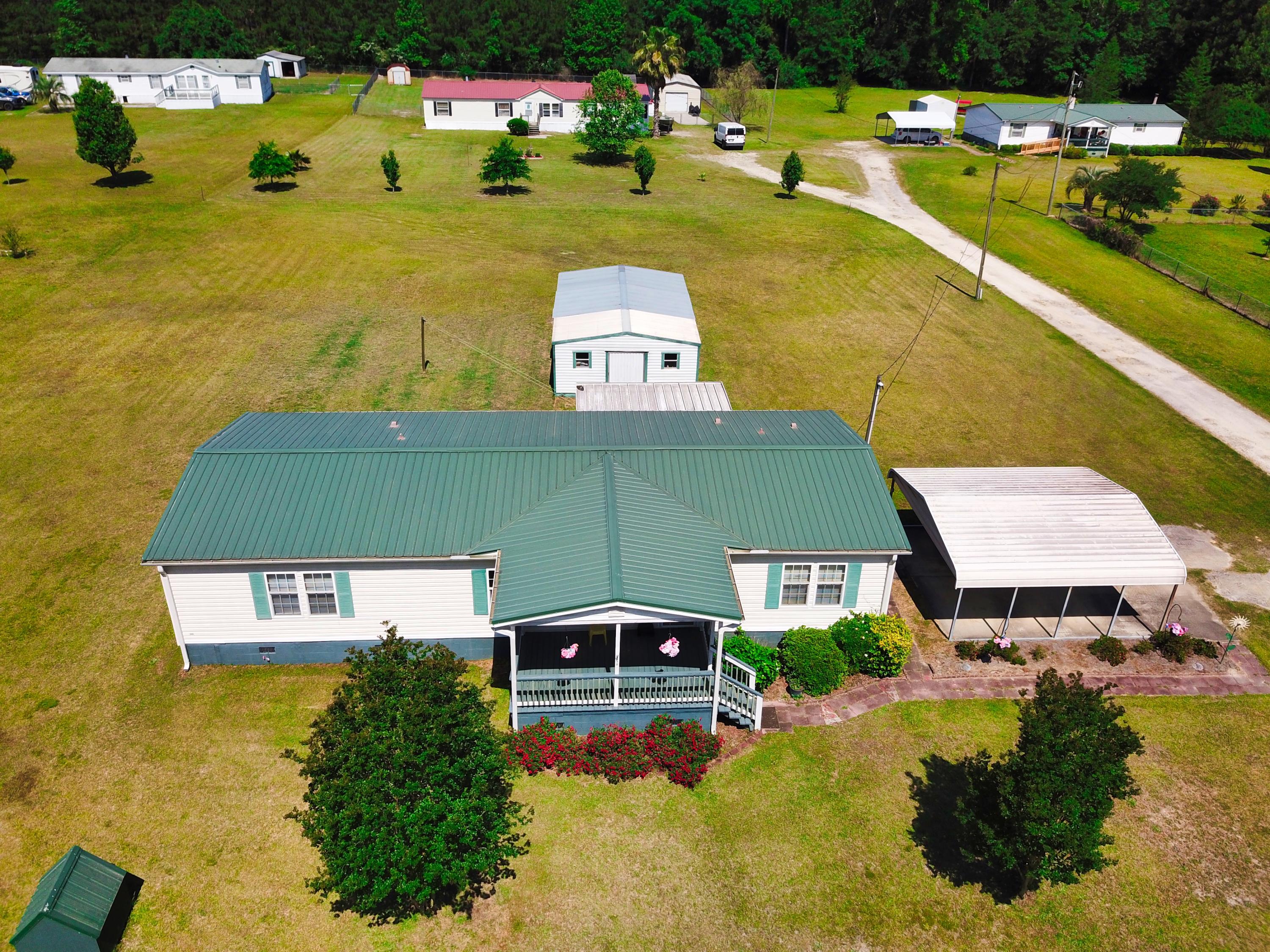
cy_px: 476
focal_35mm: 26
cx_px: 635
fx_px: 954
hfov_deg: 67.3
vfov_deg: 53.1
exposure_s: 1/200
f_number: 2.2
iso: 100
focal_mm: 4.73
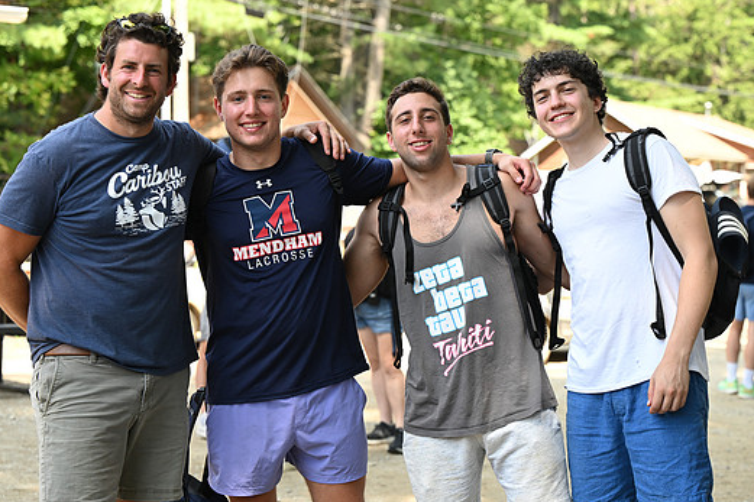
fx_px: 1633
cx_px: 369
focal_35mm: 78
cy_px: 231
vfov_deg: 17.5
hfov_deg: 26.0
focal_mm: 70
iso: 640
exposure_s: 1/800
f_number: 4
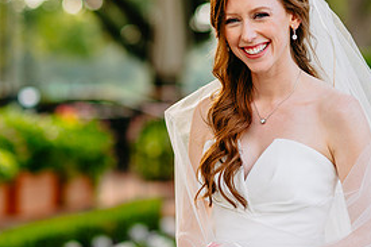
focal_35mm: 179
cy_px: 188
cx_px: 243
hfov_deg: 11.5
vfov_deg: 7.7
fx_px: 1844
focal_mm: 85
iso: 100
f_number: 2
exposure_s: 1/400
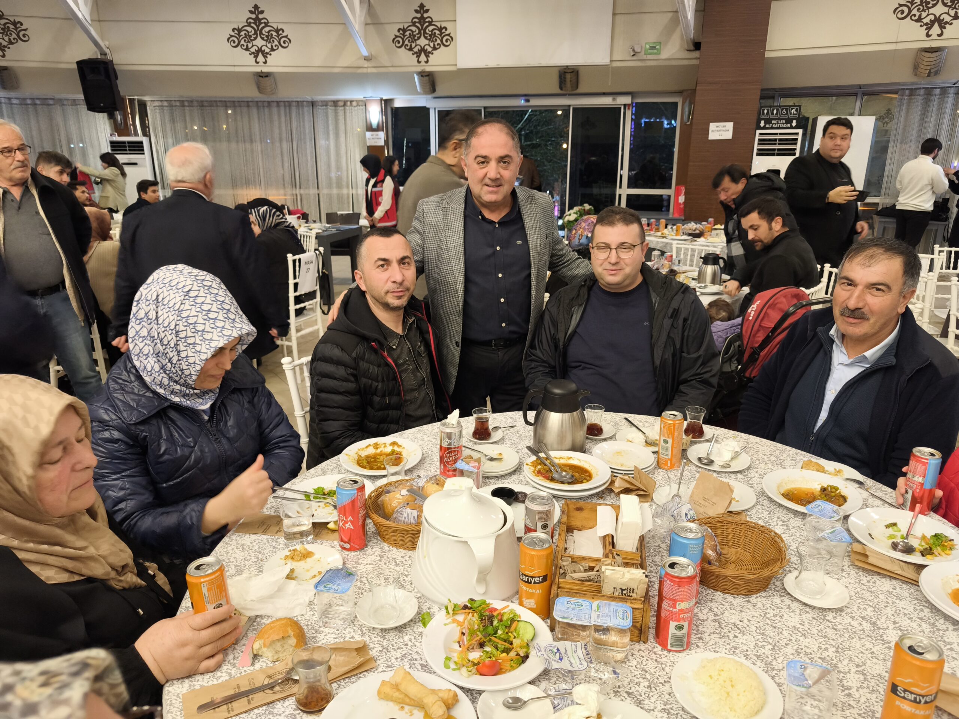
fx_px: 637
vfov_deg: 58.9
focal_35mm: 23
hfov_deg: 73.9
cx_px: 480
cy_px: 360
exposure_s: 1/50
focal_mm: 6.57
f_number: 1.6
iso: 400
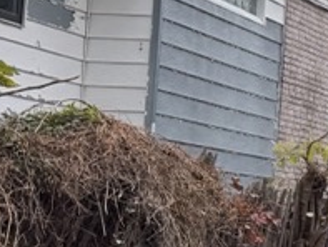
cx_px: 946
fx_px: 1384
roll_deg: -2.2
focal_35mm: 146
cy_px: 118
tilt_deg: +6.0
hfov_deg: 10.3
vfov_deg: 10.2
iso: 80
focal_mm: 6.76
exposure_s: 1/756
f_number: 1.78
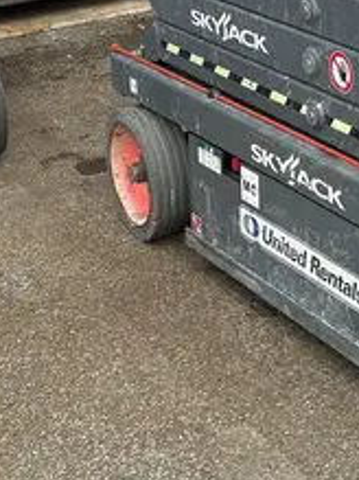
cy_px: -100
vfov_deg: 21.0
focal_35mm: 87
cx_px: 475
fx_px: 1204
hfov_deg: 16.0
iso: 50
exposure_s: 1/511
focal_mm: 5.7
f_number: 1.5
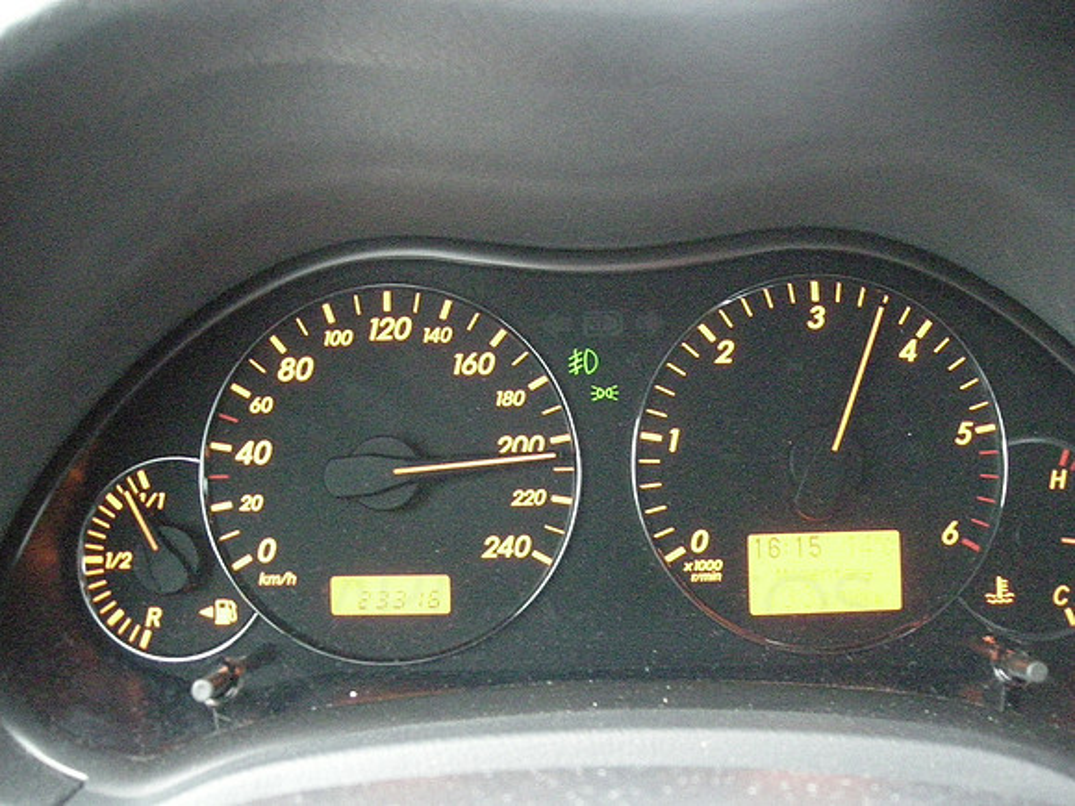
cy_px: 403
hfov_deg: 52.6
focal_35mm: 35
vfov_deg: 40.7
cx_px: 538
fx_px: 1087
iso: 1600
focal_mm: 5.7
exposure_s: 1/67.7
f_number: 2.8
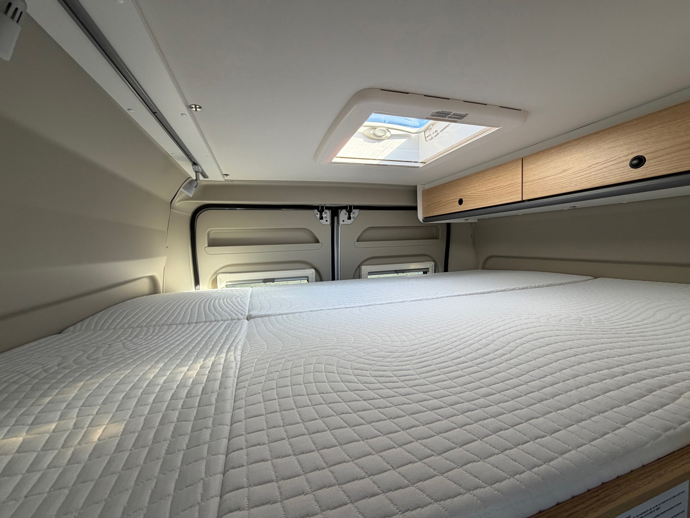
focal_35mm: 14
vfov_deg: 85.7
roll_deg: +4.8
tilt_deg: -0.5
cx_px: 345
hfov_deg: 102.1
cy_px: 259
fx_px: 279
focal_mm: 2.22
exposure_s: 1/135
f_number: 2.2
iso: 50
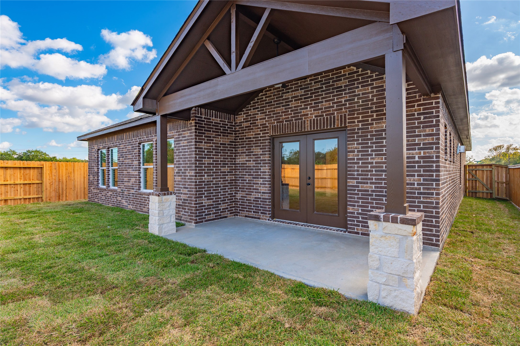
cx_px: 260
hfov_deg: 90.0
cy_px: 173
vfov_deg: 67.3
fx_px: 260
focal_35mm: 18
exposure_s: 1/100
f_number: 11
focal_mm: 18
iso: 125
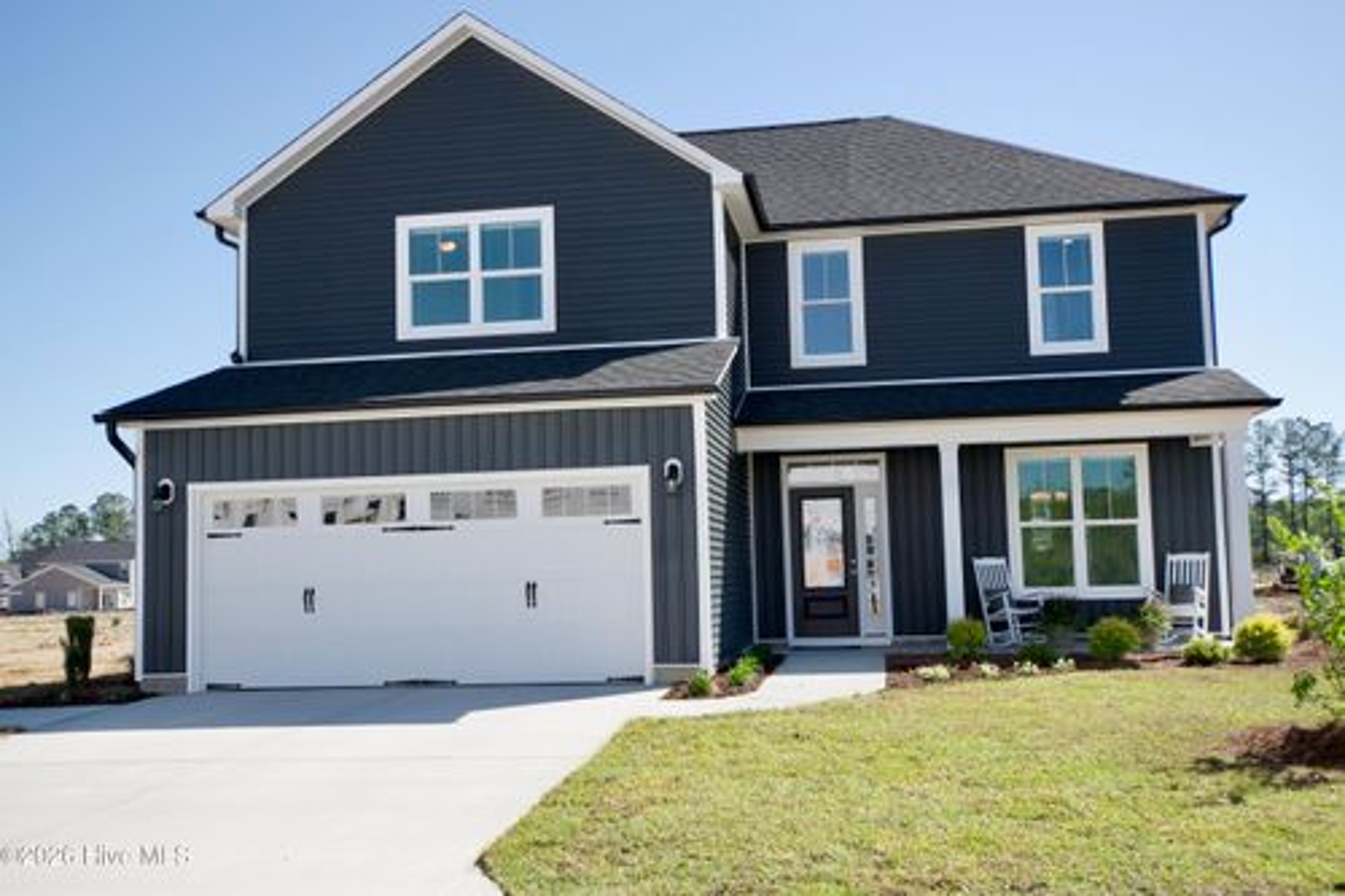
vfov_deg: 36.8
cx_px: 672
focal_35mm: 36
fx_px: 1344
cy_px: 448
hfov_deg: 53.1
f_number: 7.1
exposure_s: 1/400
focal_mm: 24
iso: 200
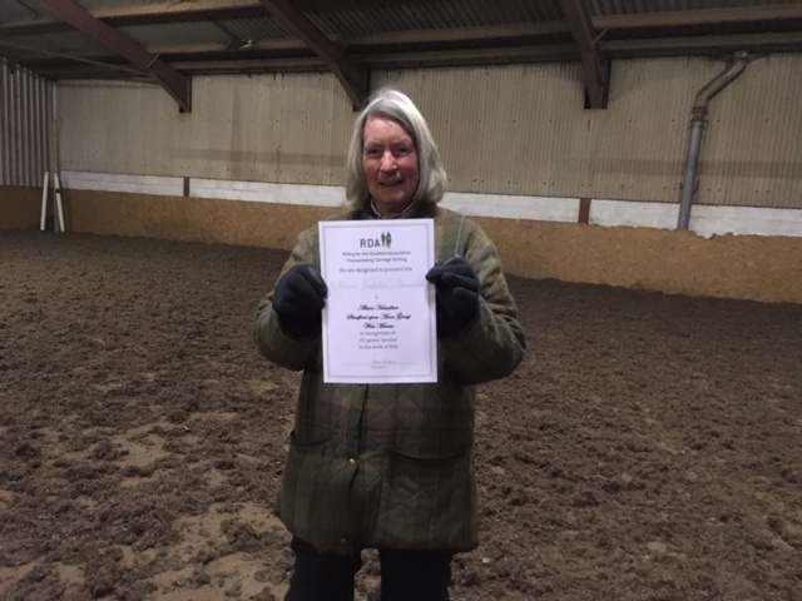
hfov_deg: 61.7
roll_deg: -2.4
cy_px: 300
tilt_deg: -9.1
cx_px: 401
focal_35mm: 29
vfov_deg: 48.2
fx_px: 672
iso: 640
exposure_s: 1/17
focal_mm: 4.15
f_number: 2.2
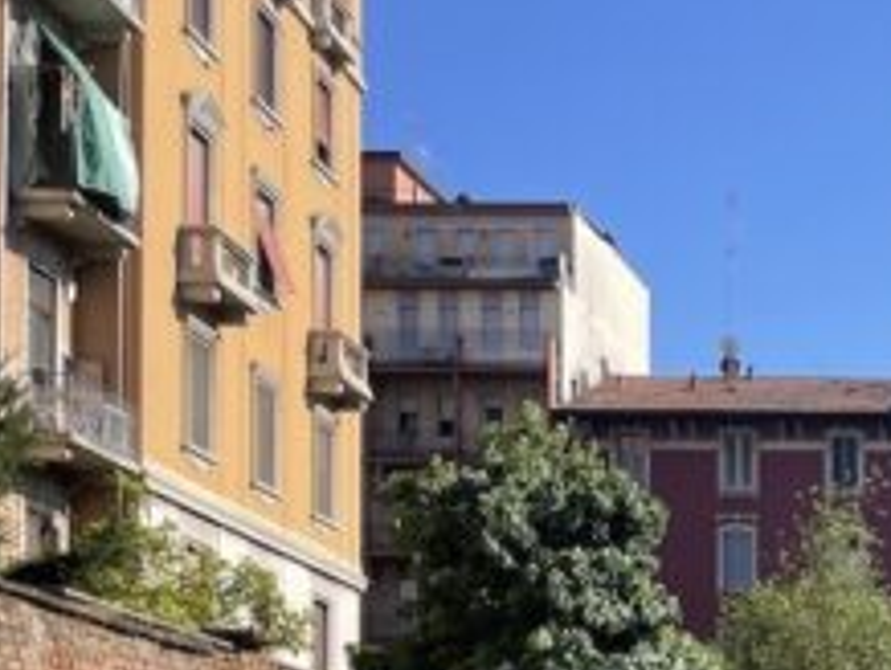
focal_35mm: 83
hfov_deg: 21.1
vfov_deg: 16.8
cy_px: 858
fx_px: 2139
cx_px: 1193
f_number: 1.6
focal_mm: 4.2
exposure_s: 1/2174
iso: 32
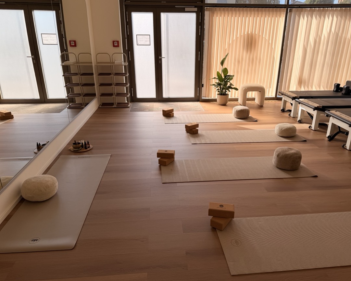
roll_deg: -0.1
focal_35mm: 26
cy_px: 141
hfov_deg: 66.0
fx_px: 270
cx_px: 184
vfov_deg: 54.9
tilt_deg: -21.6
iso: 80
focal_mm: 6.76
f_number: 1.78
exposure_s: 1/677
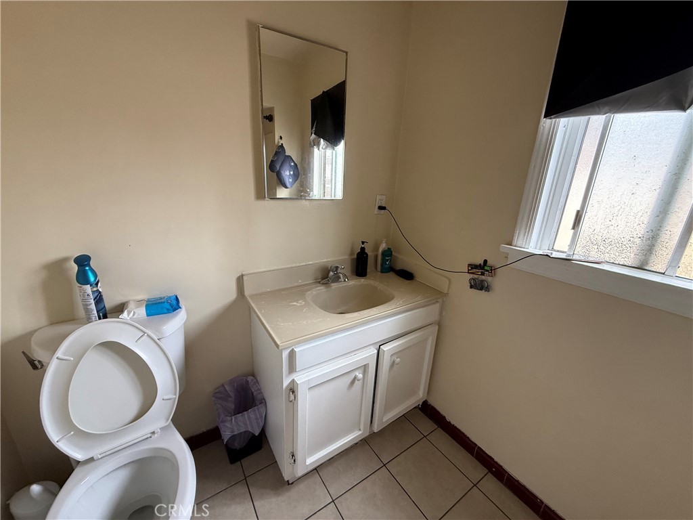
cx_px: 346
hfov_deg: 102.1
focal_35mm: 14
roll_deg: -3.9
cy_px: 260
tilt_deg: -16.7
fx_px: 280
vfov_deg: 85.7
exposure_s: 1/99
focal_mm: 2.22
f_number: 2.2
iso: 320
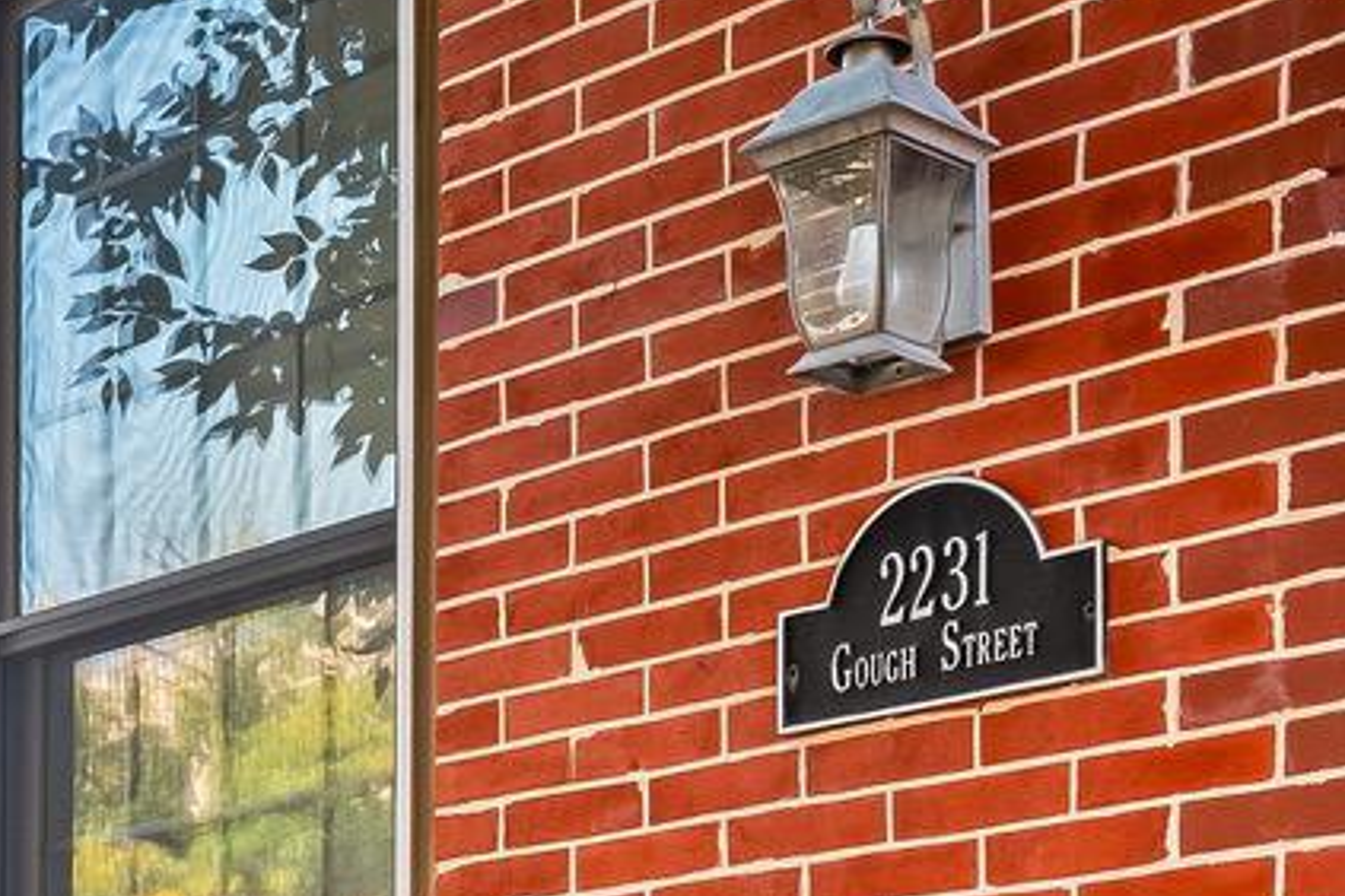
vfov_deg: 14.6
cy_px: 1354
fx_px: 3250
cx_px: 134
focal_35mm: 87
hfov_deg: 22.8
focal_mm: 18
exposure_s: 1/40
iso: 400
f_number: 8
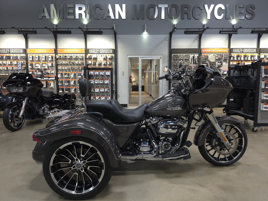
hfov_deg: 73.9
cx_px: 134
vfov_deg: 58.9
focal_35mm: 23
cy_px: 100
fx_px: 178
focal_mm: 6.5
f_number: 1.4
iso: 160
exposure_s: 1/60
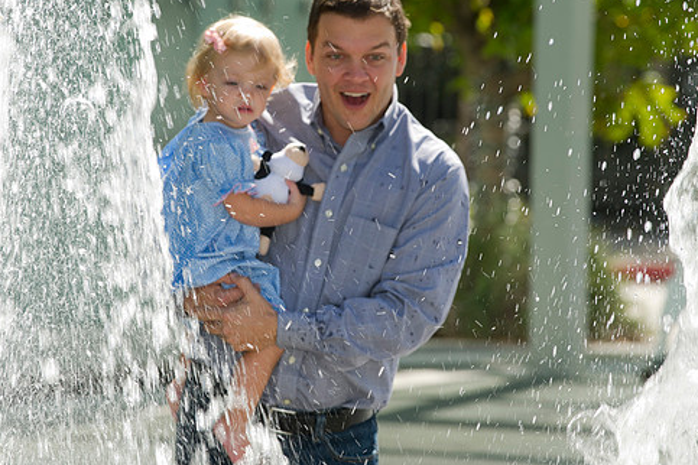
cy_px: 237
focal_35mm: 240
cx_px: 324
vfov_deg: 5.7
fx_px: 4653
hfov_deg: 8.6
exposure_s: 1/200
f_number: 6.3
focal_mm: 200
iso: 250
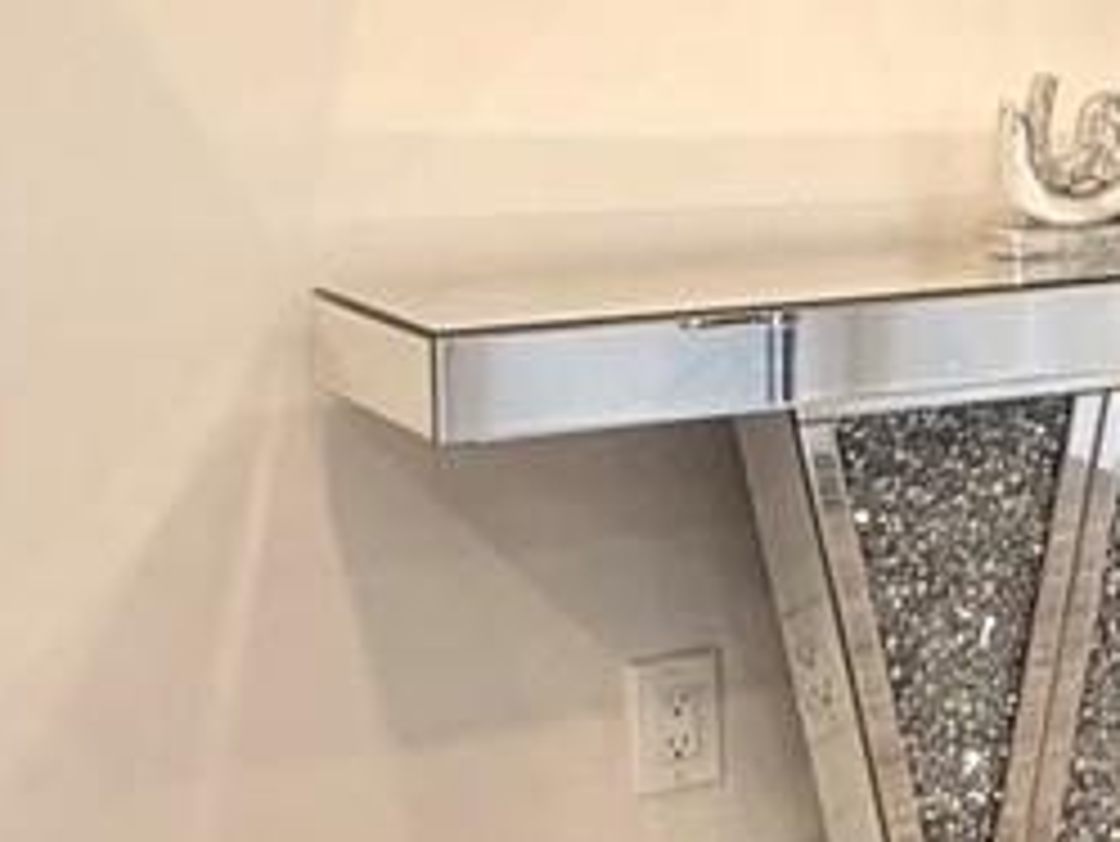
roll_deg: -0.1
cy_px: 72
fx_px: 2913
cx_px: 1970
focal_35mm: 90
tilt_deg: -2.5
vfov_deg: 16.2
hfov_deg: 17.8
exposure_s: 1/120
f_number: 2.2
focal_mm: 2.22
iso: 200
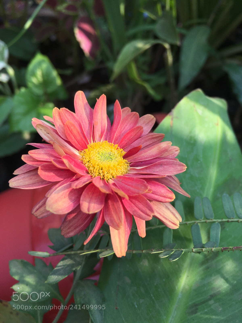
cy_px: 162
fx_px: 270
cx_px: 121
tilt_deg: -49.9
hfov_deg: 48.2
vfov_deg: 61.7
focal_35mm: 29
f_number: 2.2
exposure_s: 1/458
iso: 25
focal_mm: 4.15
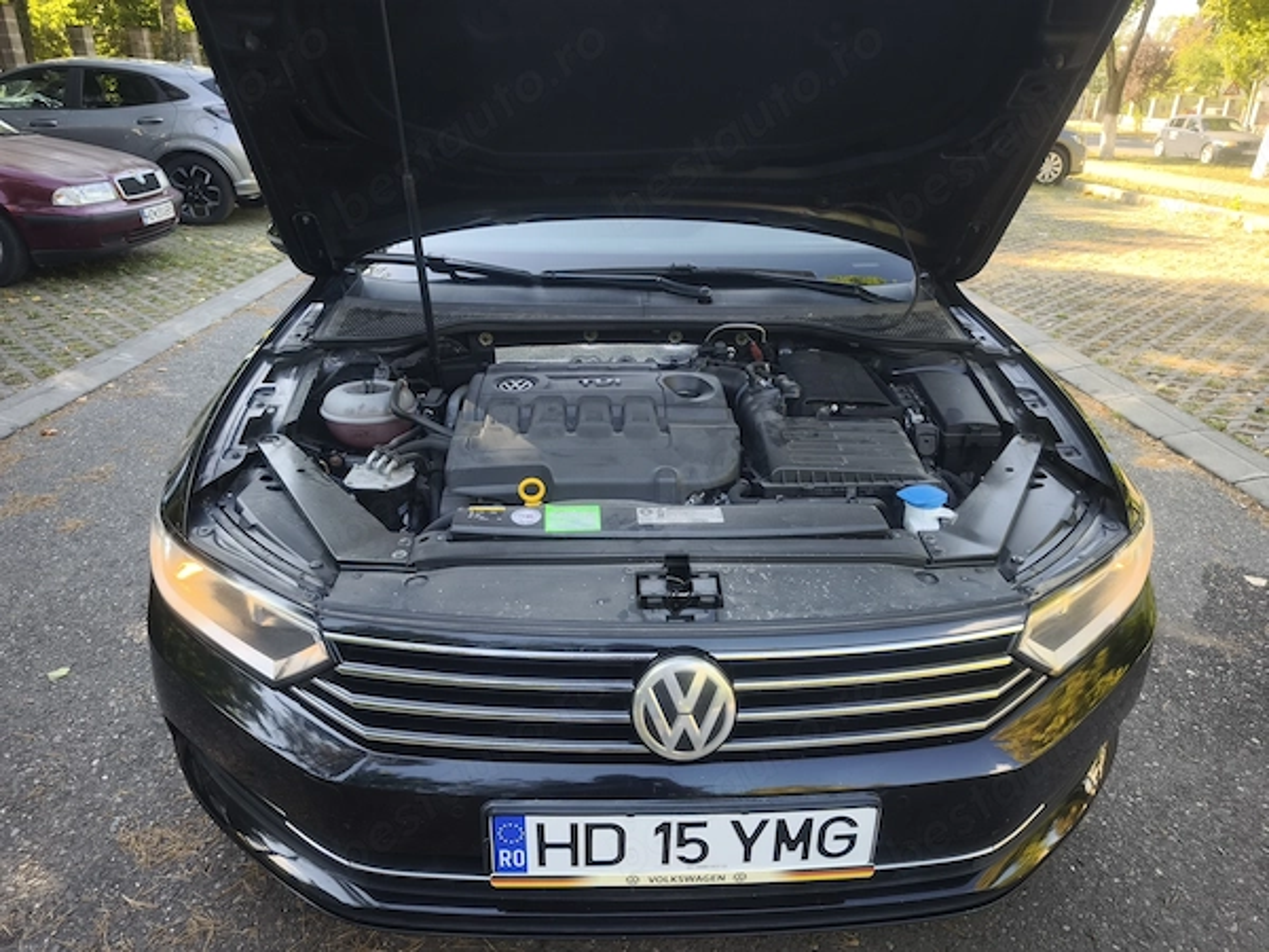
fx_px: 843
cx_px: 634
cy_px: 476
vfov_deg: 58.9
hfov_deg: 73.9
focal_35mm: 23
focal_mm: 6.57
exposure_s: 1/176
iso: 50
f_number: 1.6
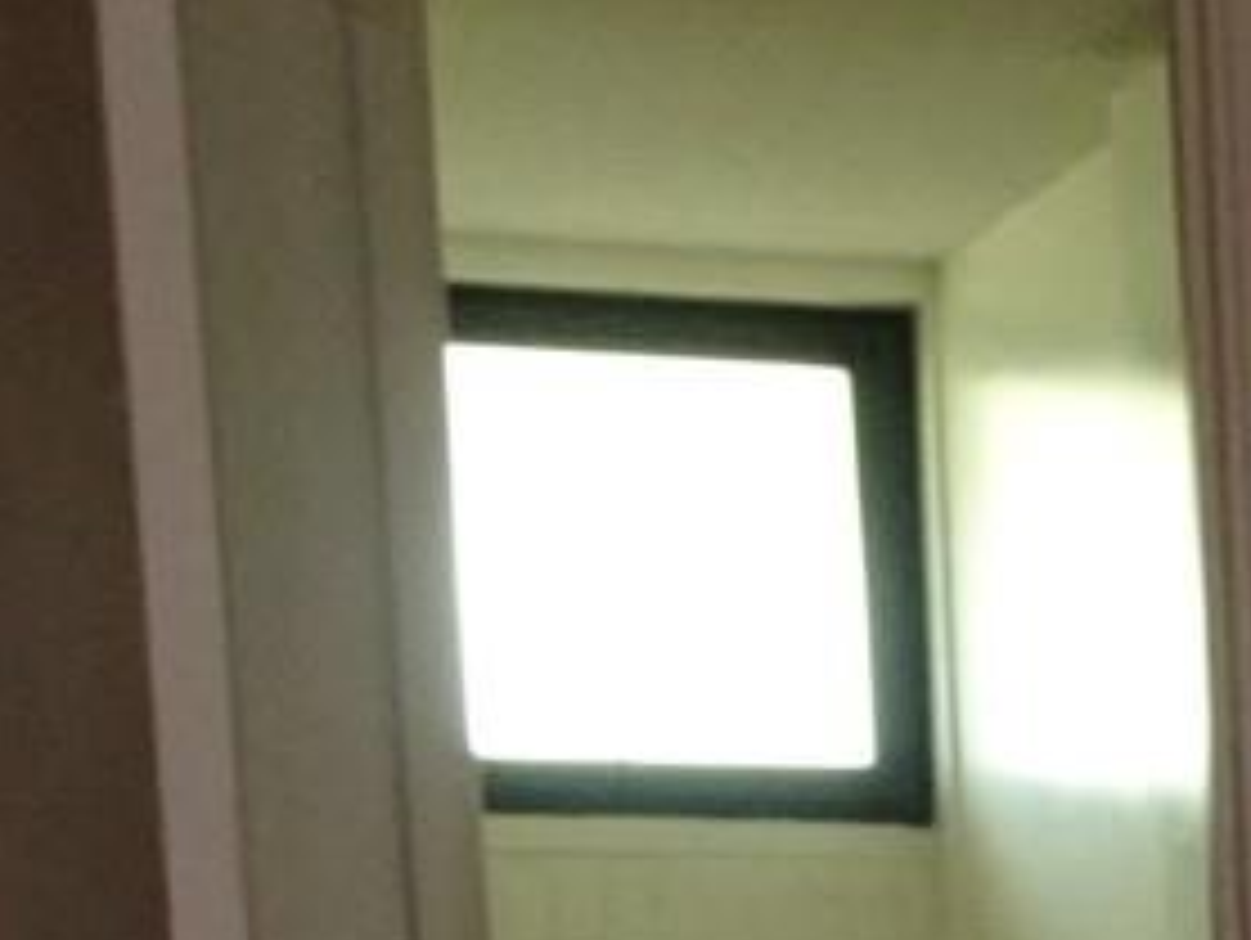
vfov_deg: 10.1
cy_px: 1795
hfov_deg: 11.7
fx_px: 4992
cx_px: 2984
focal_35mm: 138
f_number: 3.5
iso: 400
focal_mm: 4.25
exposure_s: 1/30
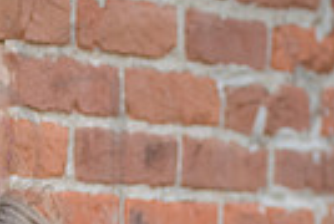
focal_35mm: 397
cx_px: -25
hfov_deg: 5.2
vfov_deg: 3.4
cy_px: 469
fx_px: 3691
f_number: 4
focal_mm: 92
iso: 640
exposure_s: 1/320
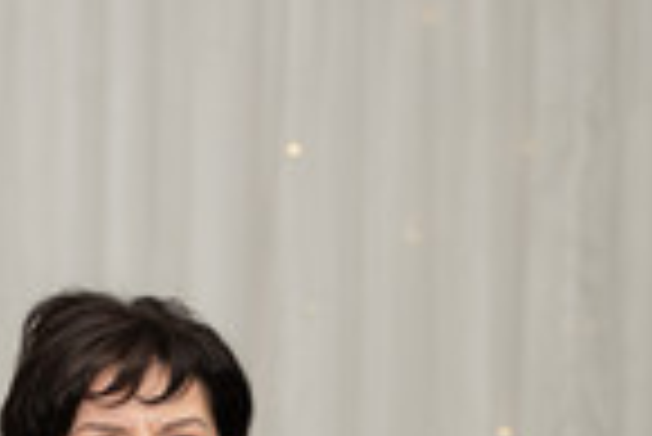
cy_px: 560
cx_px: 243
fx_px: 5112
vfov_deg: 4.9
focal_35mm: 282
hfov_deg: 7.3
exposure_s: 1/200
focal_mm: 102
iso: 400
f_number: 2.8
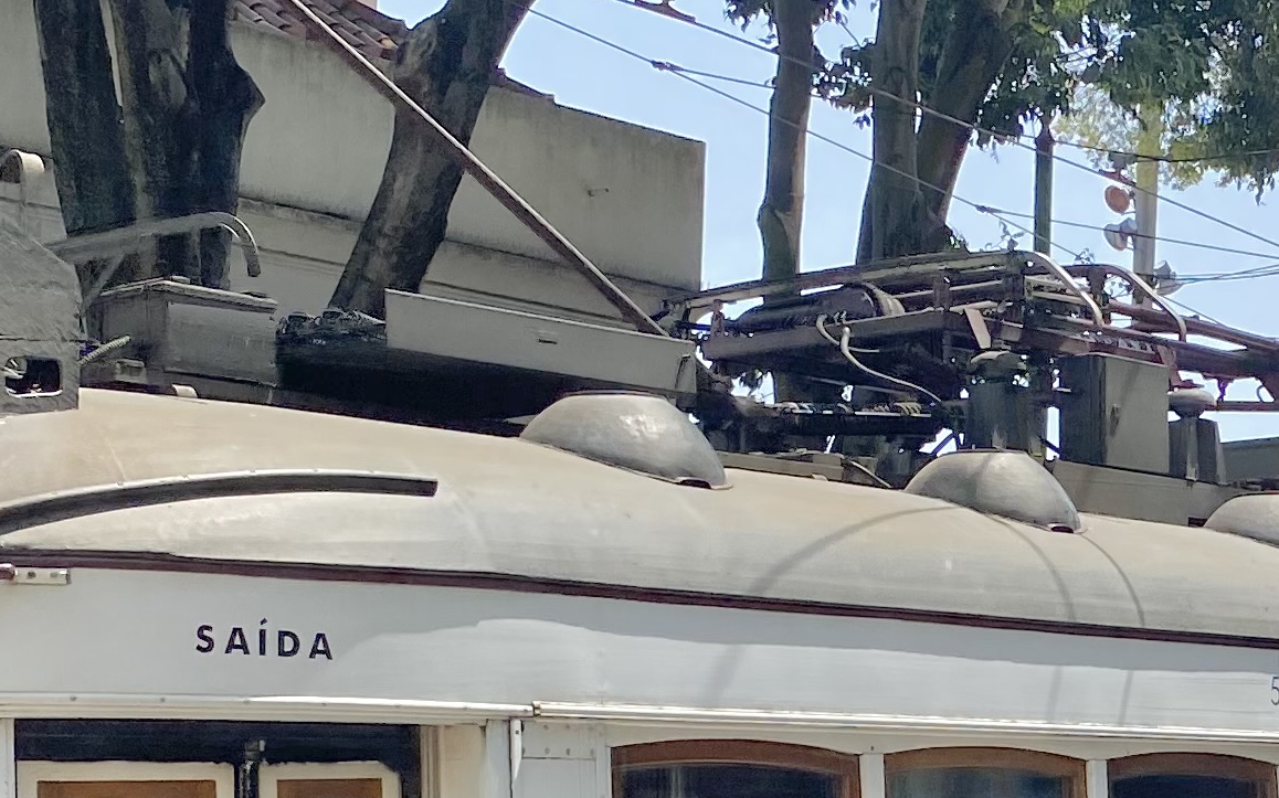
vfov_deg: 13.4
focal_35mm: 96
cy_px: 834
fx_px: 3345
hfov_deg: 21.1
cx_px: 1214
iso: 32
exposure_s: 1/1330
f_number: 1.8
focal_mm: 4.25
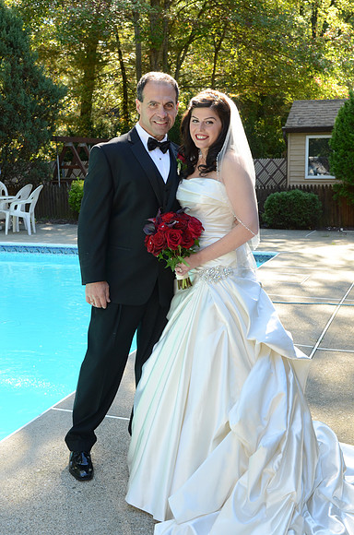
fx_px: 689
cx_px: 177
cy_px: 268
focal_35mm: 46
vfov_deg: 42.4
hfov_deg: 28.8
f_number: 7.1
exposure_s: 1/100
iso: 500
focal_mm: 31
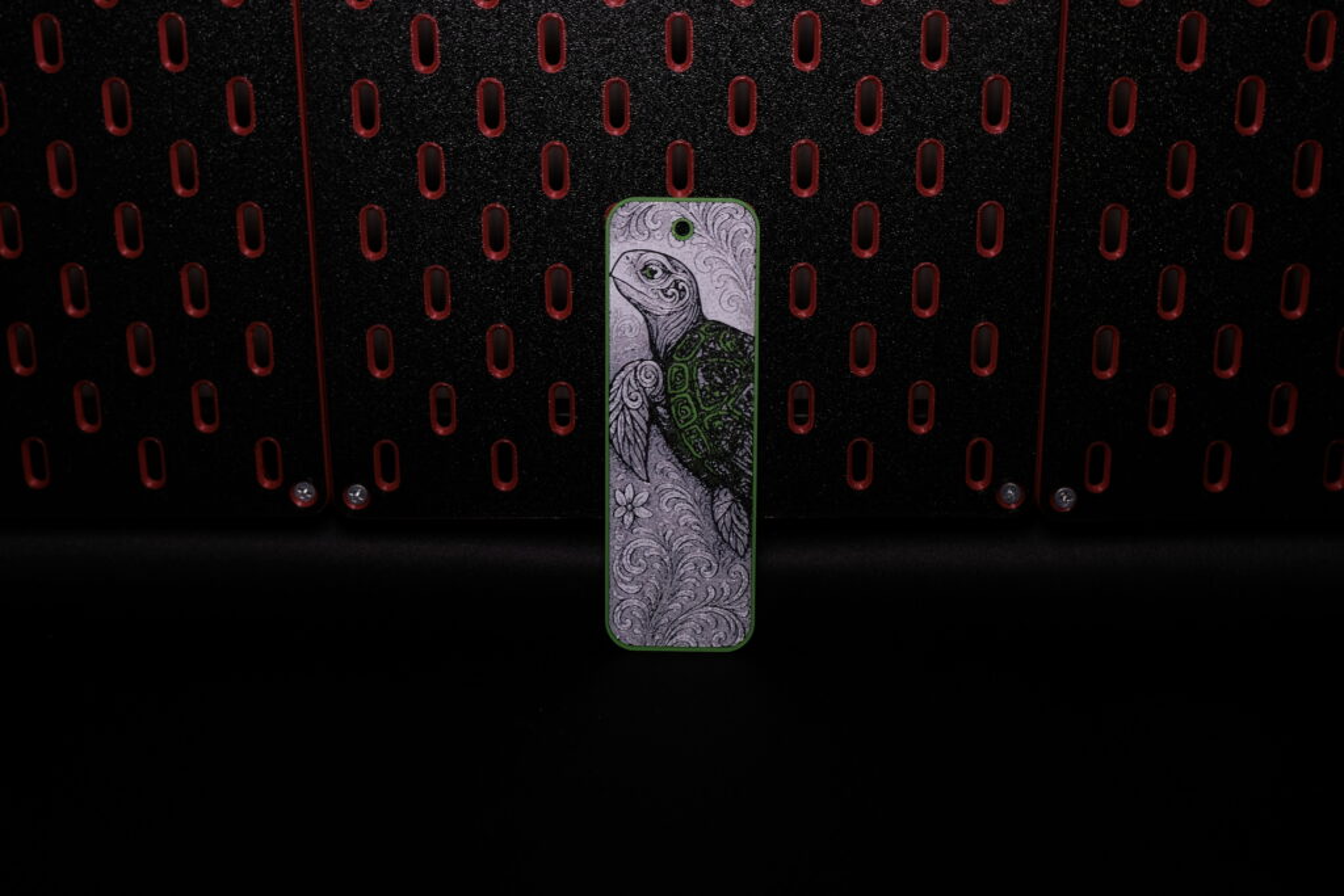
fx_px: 1755
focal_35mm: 47
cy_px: 448
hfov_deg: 41.9
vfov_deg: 28.7
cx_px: 672
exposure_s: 1/15
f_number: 4.7
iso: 250
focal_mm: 31.4
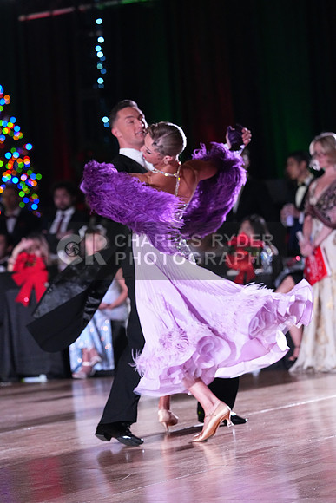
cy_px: 252
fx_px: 2071
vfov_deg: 13.9
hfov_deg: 9.3
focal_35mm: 148
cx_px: 168
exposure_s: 1/400
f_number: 4.5
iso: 8000
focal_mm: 148
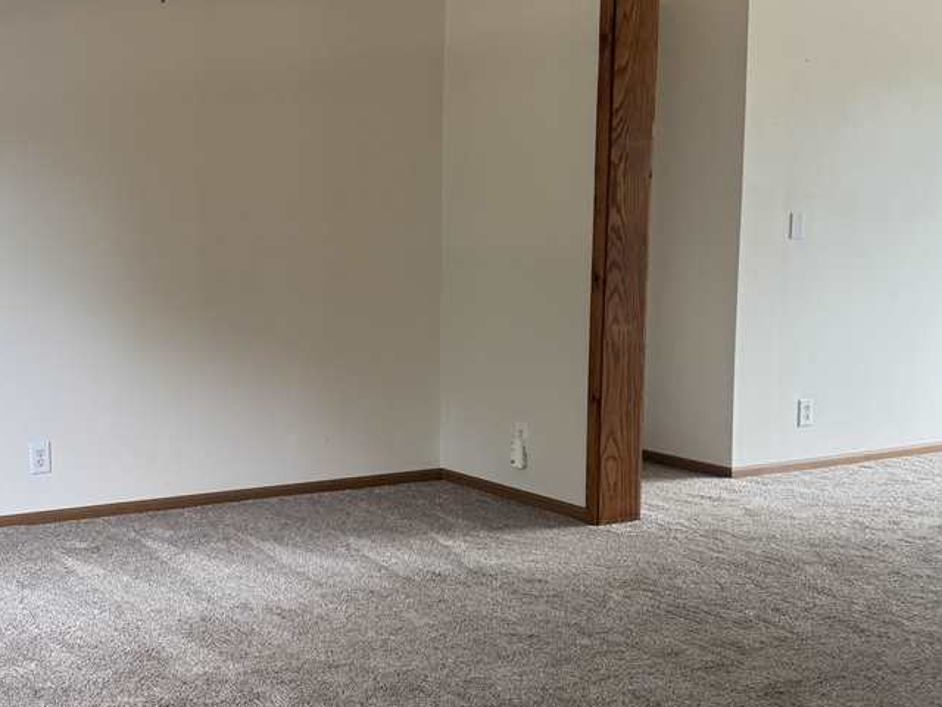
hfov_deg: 38.8
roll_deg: +0.3
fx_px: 1306
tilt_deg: -8.3
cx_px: 252
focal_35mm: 48
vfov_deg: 30.2
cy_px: 387
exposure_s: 1/120
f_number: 1.78
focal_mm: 6.76
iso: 100
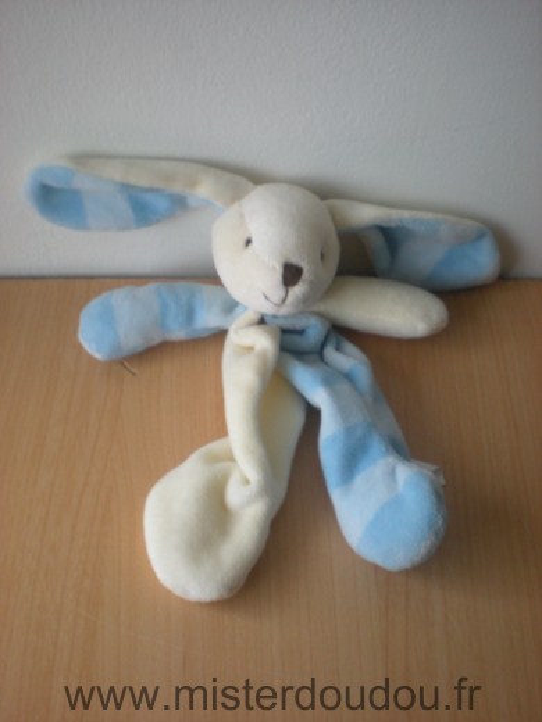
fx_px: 793
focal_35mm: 38
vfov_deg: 49.0
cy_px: 361
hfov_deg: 37.7
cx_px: 271
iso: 233
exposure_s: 1/8
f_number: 3.1
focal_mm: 6.3
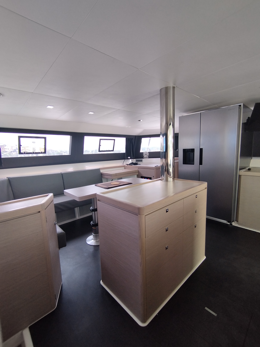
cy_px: 174
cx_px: 130
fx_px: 160
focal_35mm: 16
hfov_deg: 78.1
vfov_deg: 94.5
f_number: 2.2
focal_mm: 1.65
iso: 70
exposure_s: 1/100
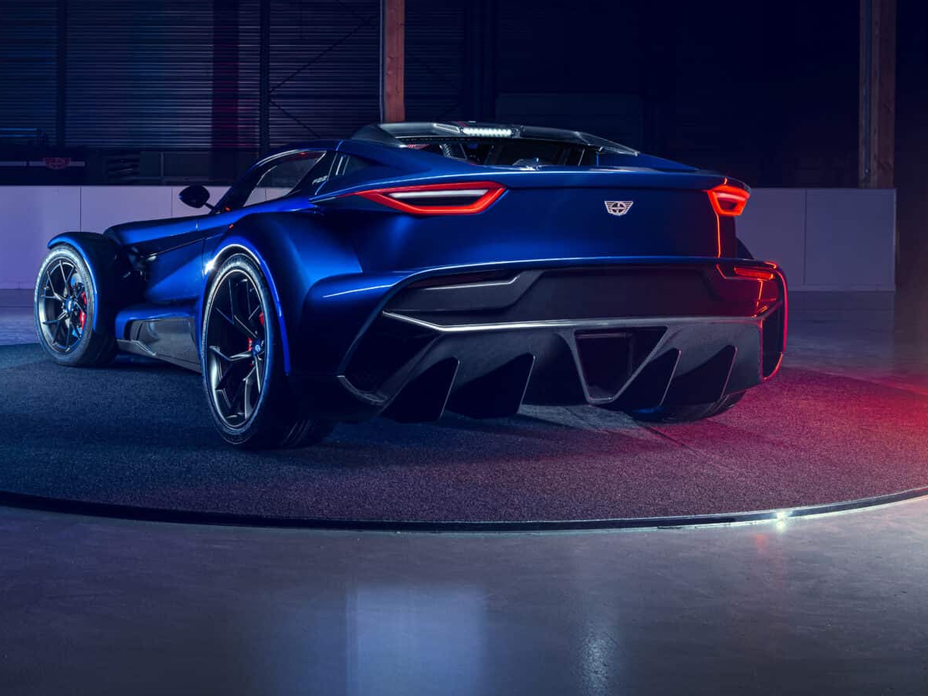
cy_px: 210
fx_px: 1287
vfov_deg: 29.9
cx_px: 183
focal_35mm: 48
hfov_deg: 38.2
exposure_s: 2.5
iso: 100
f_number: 8
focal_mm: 29
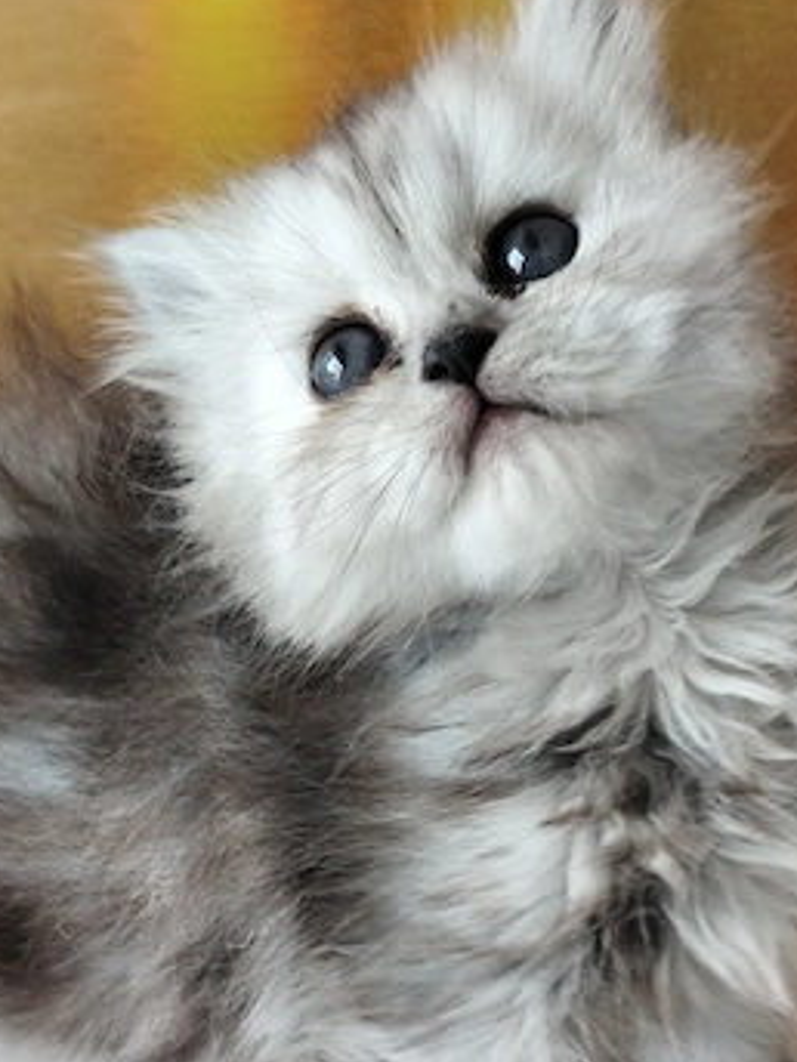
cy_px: 599
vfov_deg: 18.2
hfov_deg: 13.7
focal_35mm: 108
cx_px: 392
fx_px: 3315
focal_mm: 6.14
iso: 160
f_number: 1.65
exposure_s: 1/100
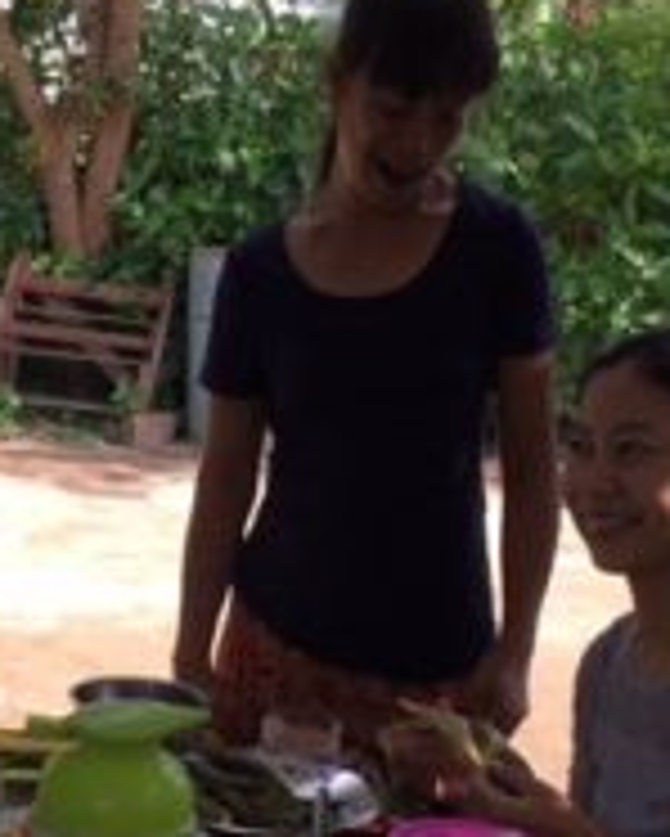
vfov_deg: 24.9
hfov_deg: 20.0
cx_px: 148
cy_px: 565
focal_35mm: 76
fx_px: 1882
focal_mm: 4.15
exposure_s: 1/331
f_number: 2.2
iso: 25
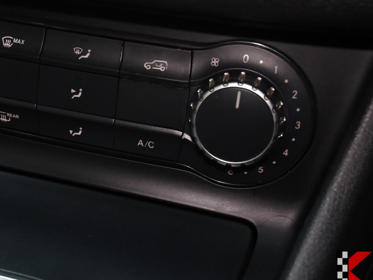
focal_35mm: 71
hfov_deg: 27.1
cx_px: 104
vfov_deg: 20.7
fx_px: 765
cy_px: 115
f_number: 6.7
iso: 800
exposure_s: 1/45
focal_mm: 32.5
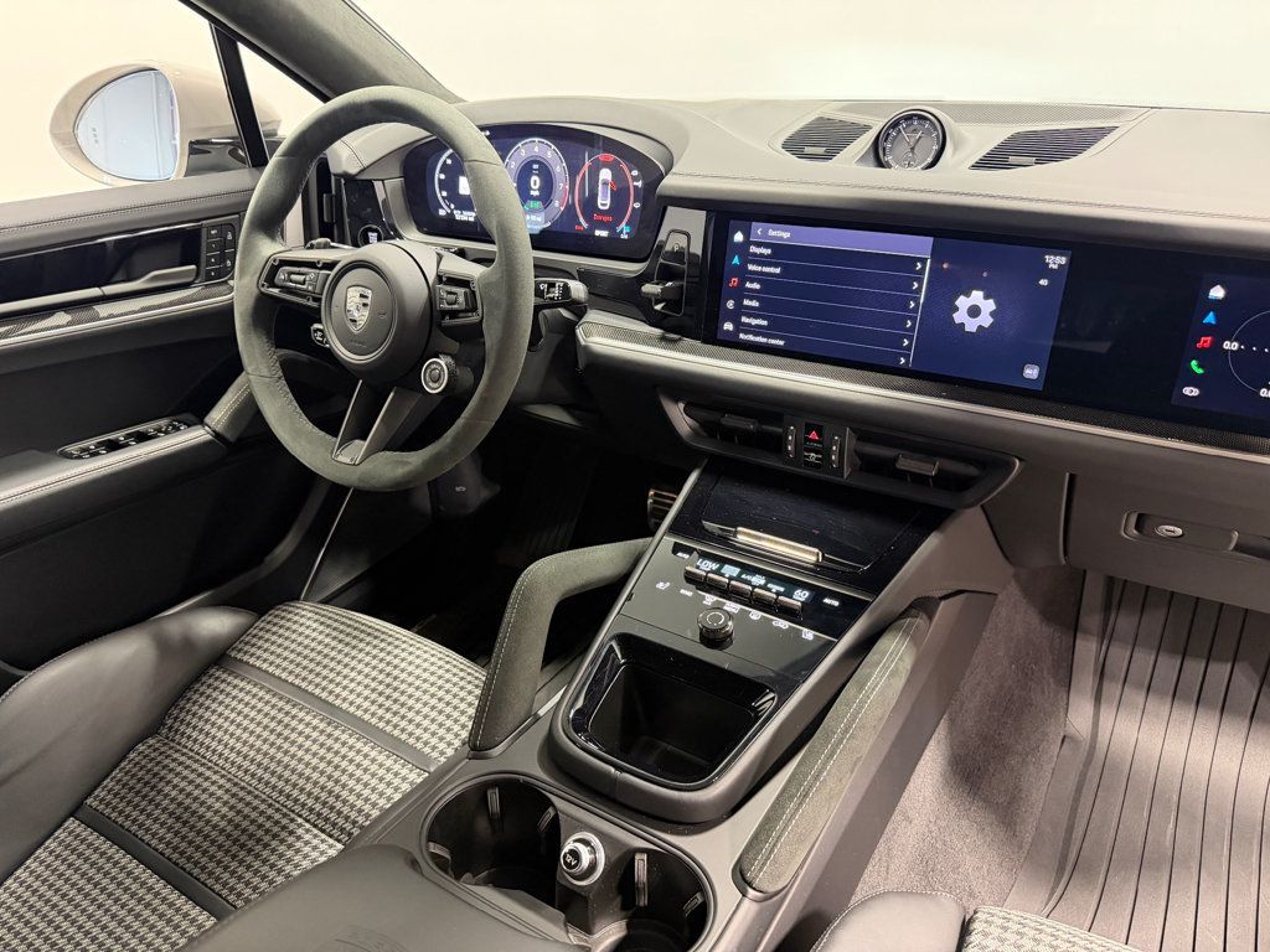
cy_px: 476
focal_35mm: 24
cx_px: 635
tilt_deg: -27.5
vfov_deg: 56.8
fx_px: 881
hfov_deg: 71.6
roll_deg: +2.2
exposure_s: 1/40
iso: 800
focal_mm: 6.76
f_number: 1.78
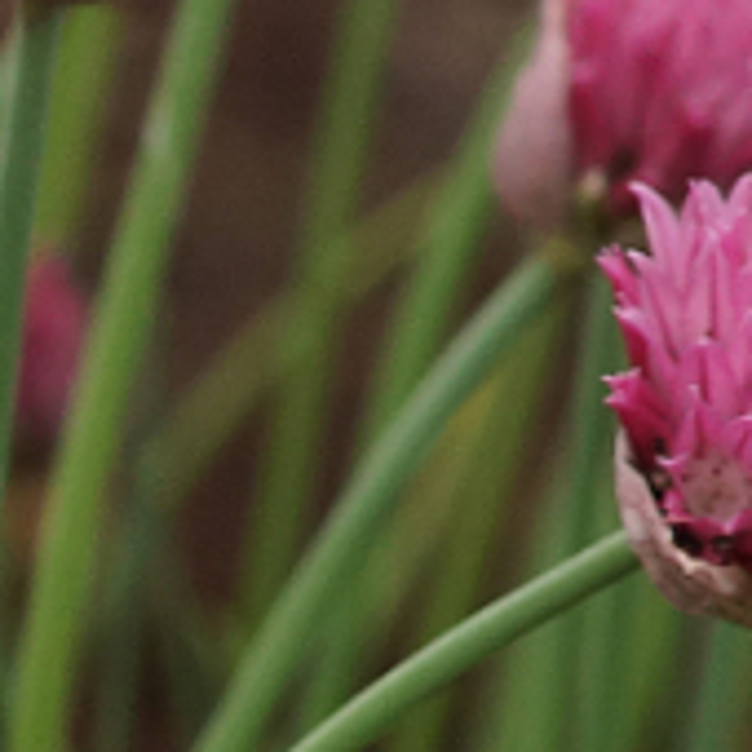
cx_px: -1778
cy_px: 1646
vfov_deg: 1.9
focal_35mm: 901
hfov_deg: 1.9
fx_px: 22145
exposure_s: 1/160
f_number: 7.1
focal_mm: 100
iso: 400
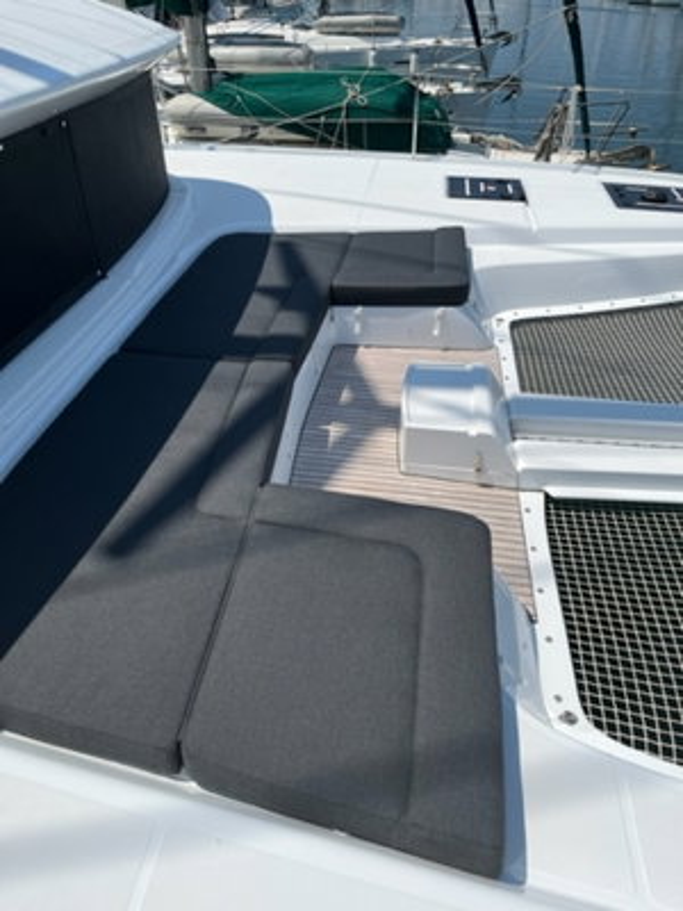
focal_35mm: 26
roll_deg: -1.4
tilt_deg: -35.8
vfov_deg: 67.3
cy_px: 456
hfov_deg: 53.1
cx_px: 342
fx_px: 684
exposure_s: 1/6897
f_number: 1.6
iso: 50
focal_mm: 5.1
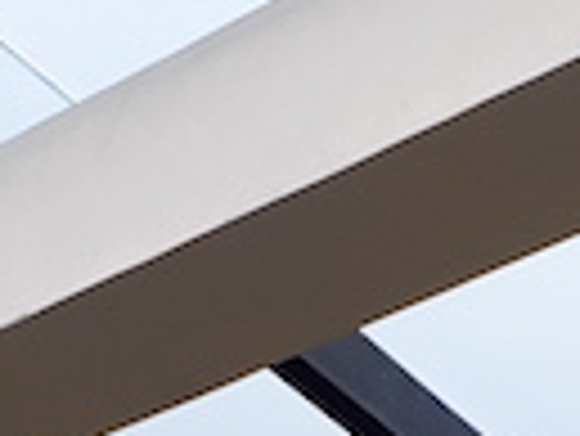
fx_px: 2633
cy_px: 1045
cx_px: 760
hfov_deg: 12.2
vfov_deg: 8.6
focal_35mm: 157
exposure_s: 1/995
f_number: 1.9
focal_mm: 3.6
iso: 40
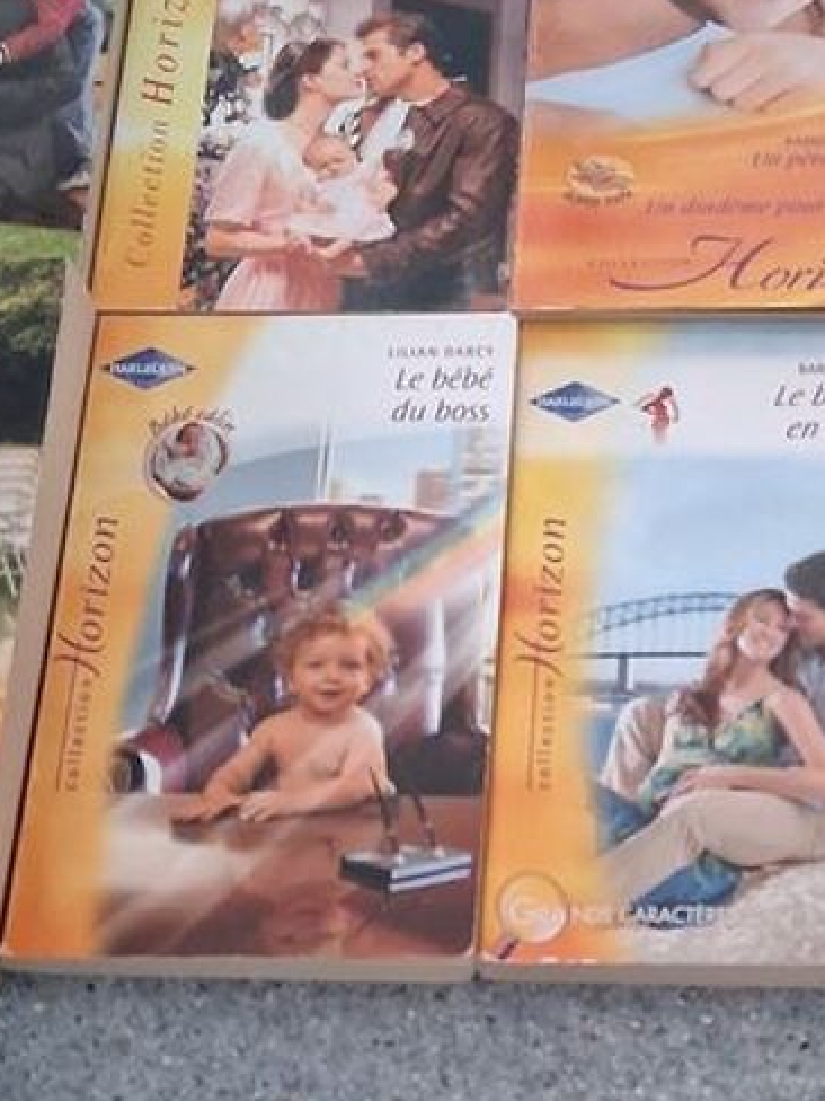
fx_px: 2256
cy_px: 755
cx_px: 733
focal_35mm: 71
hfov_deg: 20.3
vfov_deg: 27.2
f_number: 1.8
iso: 320
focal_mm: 3.98
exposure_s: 1/100
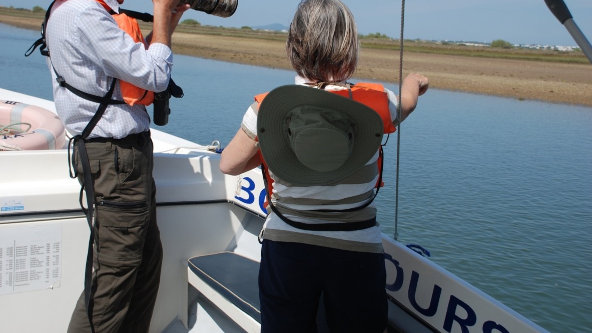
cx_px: 293
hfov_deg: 40.6
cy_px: 140
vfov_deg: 23.5
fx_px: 800
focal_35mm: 51
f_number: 8
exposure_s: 1/200
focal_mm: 32
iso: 100
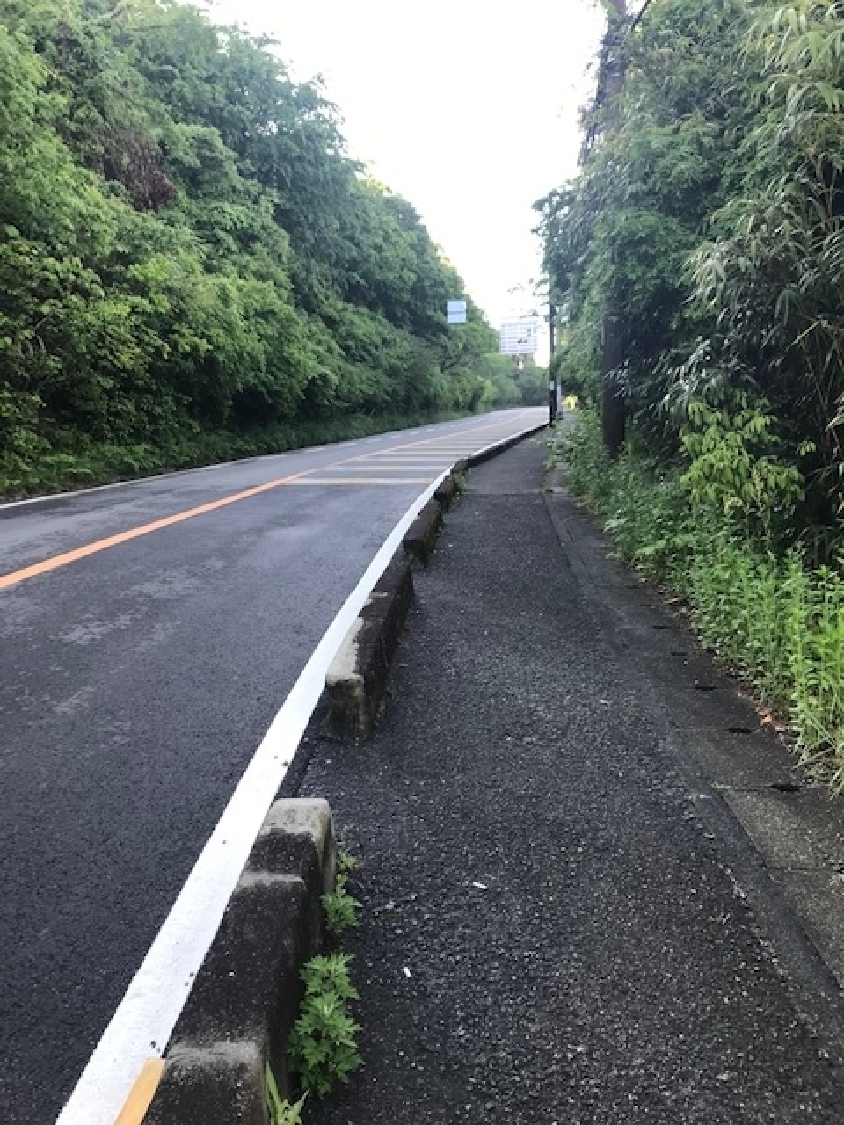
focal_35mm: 28
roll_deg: +1.4
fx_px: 910
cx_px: 422
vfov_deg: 63.4
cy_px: 562
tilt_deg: -1.3
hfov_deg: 49.7
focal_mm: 3.99
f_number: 1.8
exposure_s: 1/114
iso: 20
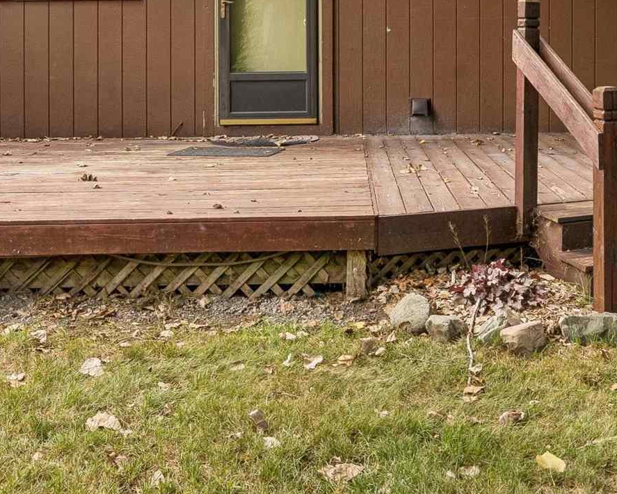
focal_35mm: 52
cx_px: 419
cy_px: 15
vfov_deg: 27.7
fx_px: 950
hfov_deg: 35.6
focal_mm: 16
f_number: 13
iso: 200
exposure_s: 1/60
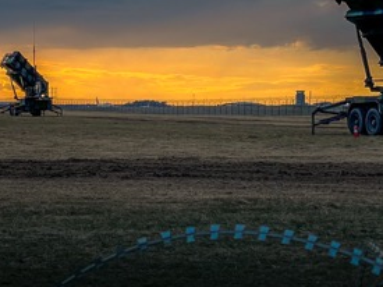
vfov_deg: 12.2
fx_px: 1338
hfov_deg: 16.3
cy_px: 88
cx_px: 153
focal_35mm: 121
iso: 25
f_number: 2
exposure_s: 1/500
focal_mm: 6
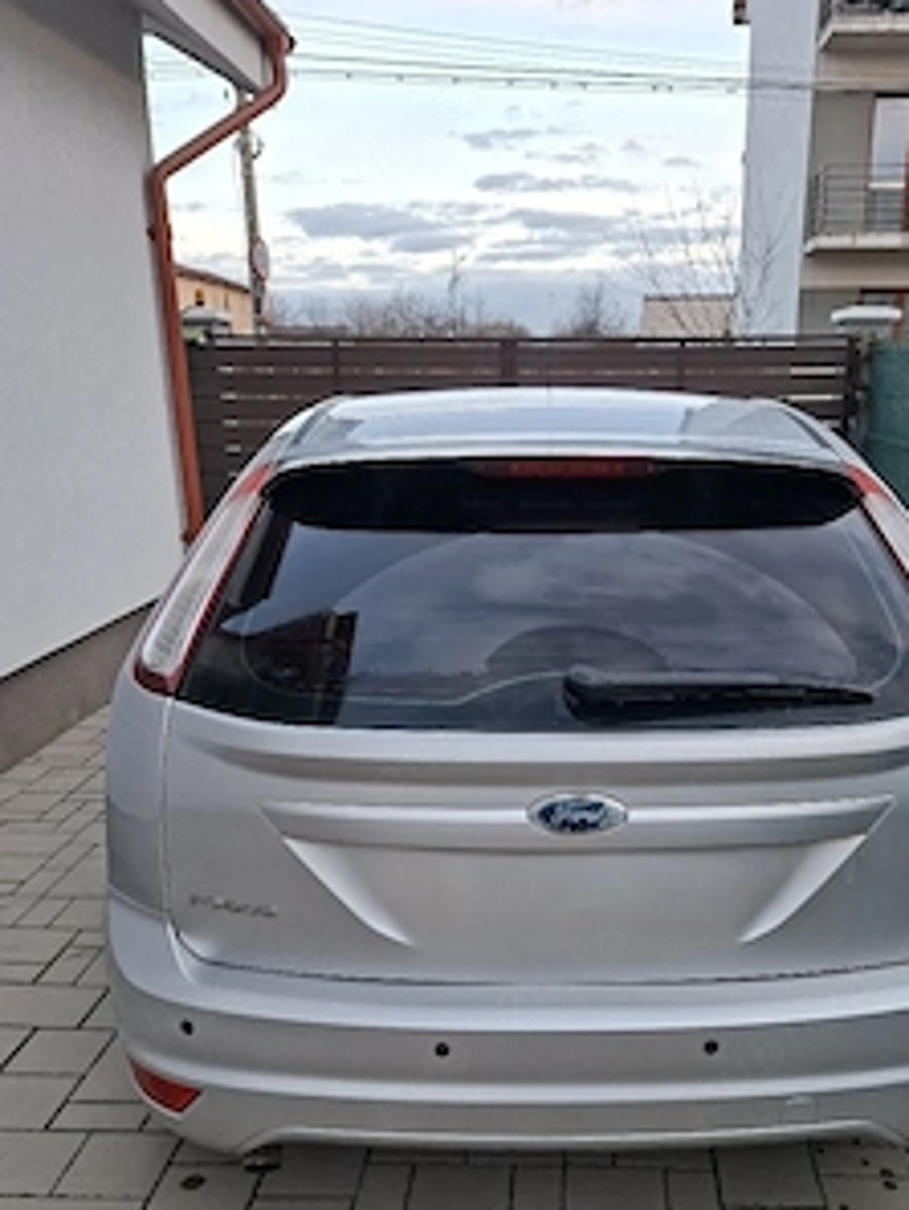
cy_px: 754
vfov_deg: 57.6
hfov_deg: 45.0
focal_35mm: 31
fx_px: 1085
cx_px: 579
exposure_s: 1/100
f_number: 1.8
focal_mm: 5.54
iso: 50
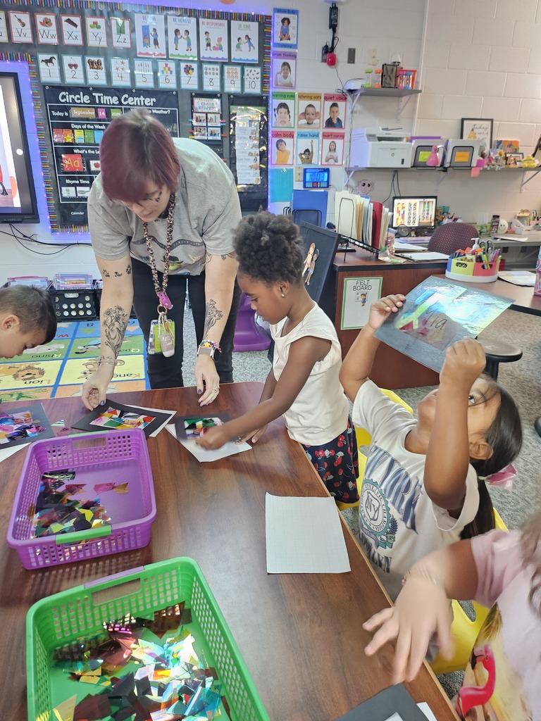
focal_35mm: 24
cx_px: 270
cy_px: 360
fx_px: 500
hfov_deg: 56.8
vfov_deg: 71.6
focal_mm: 5
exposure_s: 1/24
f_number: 1.8
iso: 1000
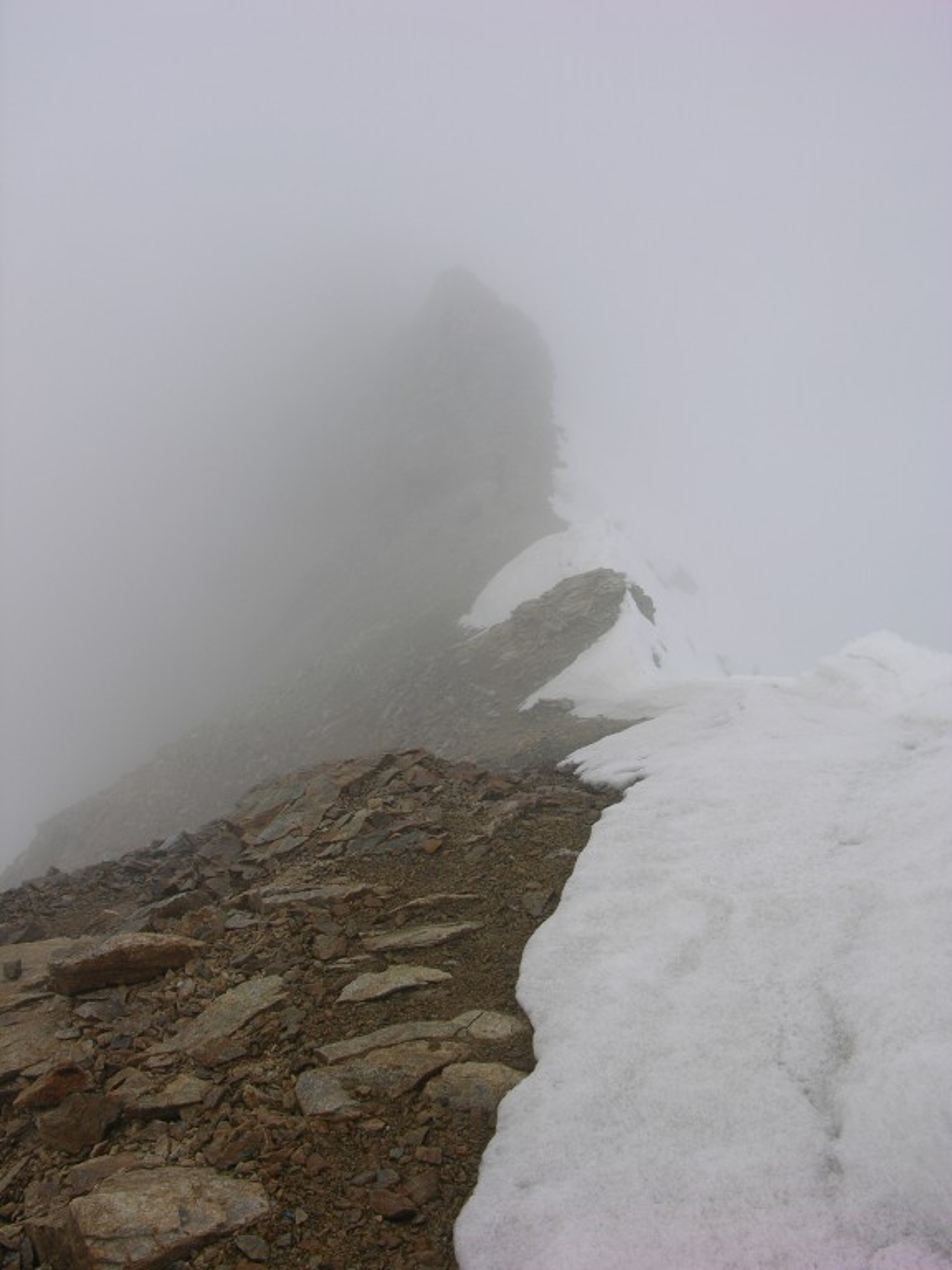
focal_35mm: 35
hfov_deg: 40.7
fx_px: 1283
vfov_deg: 52.6
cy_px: 635
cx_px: 476
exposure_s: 1/160
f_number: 5
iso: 50
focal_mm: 8.9
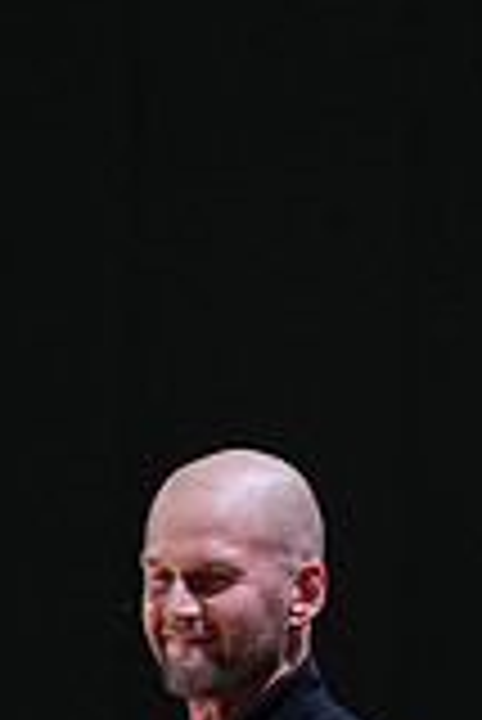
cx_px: 2
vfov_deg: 4.2
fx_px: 9799
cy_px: 1148
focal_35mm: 489
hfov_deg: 2.8
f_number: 4
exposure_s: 1/500
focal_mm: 135
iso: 1250
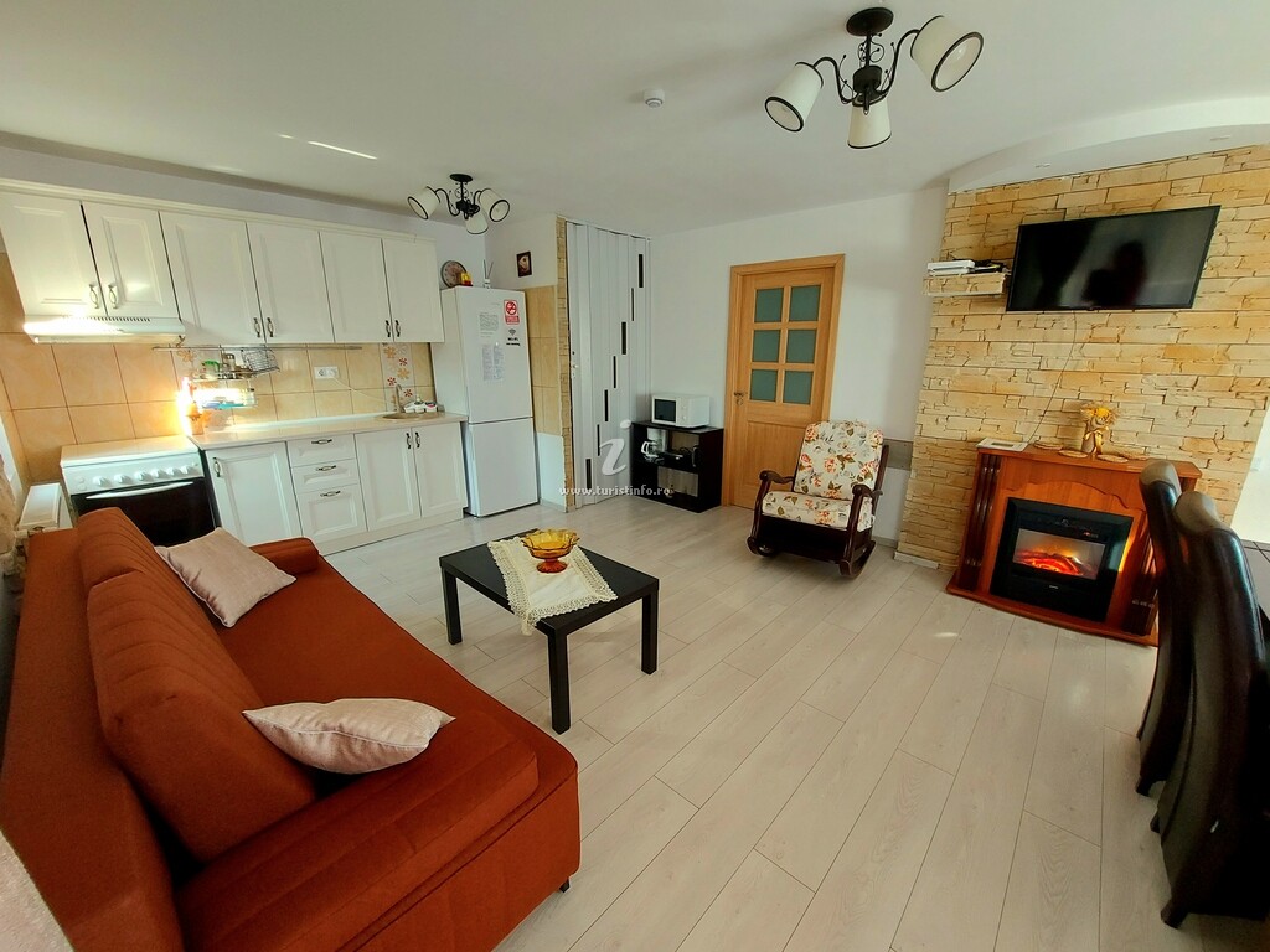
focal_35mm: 13
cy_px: 476
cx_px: 635
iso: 100
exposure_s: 1/50
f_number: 2.2
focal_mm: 1.74
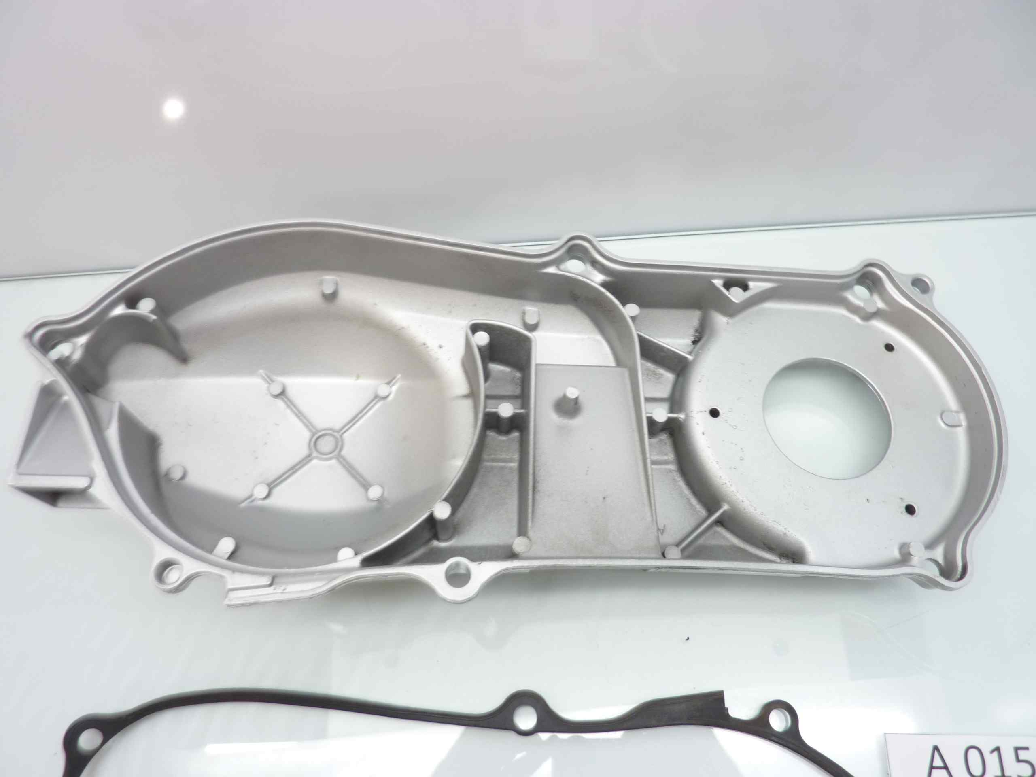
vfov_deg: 54.9
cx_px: 518
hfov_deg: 69.4
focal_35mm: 25
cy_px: 388
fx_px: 748
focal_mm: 4.1
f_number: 3.3
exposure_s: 1/13
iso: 80
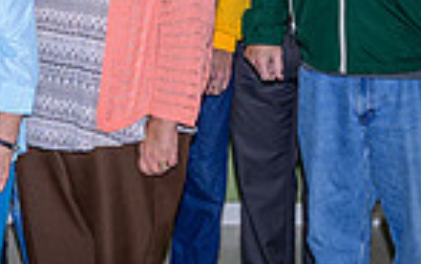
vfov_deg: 9.7
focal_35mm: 135
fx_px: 1550
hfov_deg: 14.8
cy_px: 1
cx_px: -124
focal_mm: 26
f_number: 7.1
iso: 200
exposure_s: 1/250
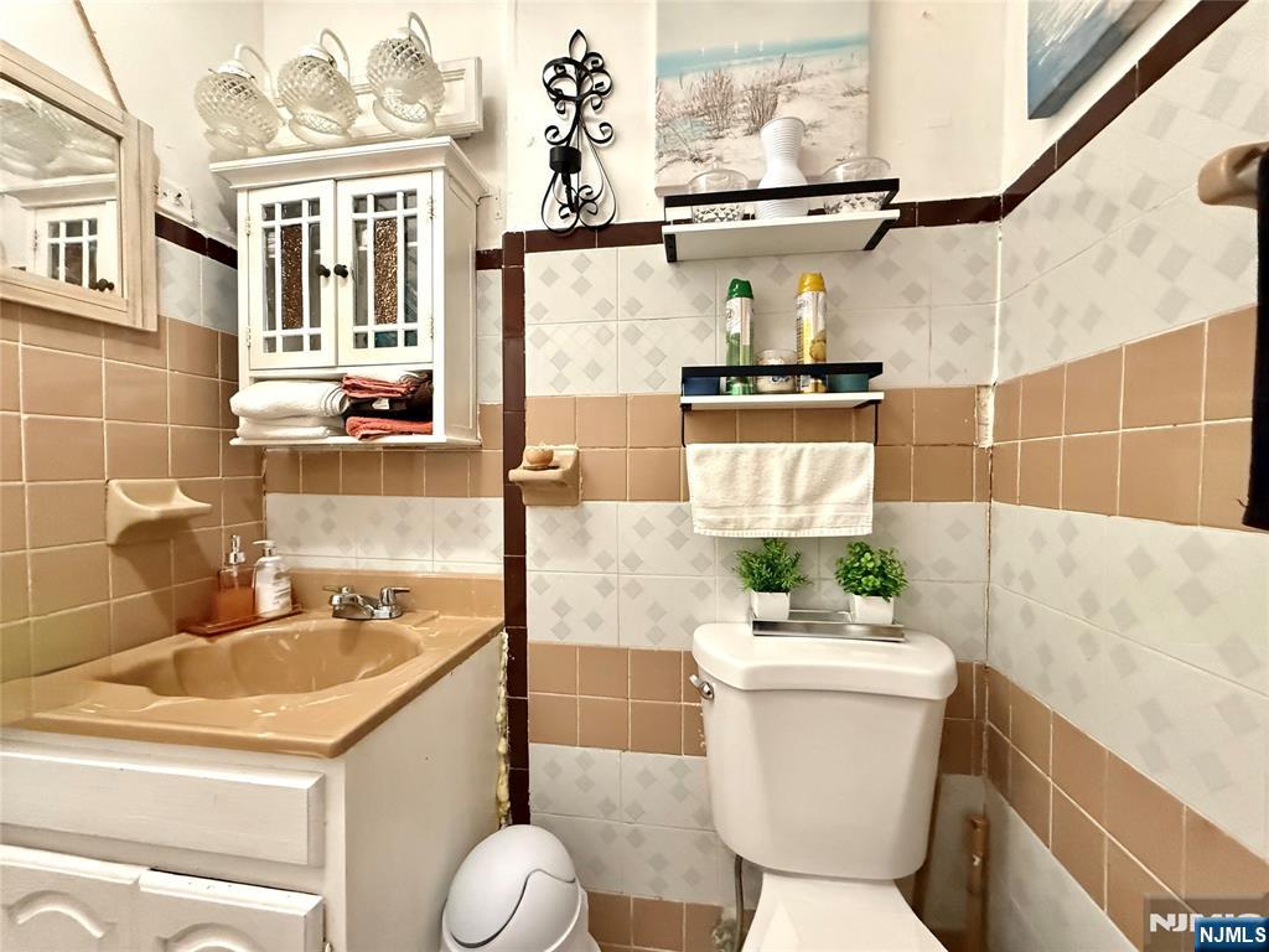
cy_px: 476
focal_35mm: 14
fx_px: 513
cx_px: 634
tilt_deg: +0.0
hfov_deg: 102.1
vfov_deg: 85.7
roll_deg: +0.1
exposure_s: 1/60
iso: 1000
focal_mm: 2.22
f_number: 2.2
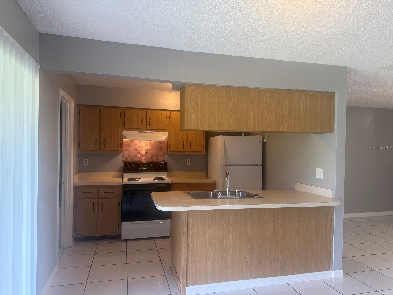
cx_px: 196
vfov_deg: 56.8
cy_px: 148
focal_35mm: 24
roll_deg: -0.8
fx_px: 272
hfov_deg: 71.6
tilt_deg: -0.4
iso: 160
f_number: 1.78
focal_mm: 6.76
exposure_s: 1/120
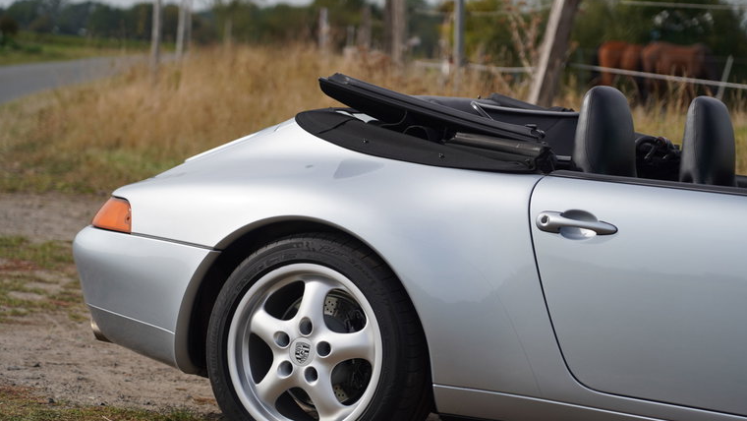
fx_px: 2199
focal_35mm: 111
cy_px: 216
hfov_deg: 19.3
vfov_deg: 10.9
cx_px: 375
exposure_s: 1/1000
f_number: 4
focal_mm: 105
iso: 100
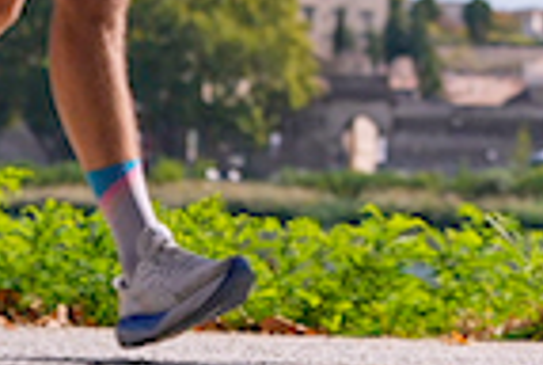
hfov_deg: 10.4
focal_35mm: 196
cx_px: 589
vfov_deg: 6.8
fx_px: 2962
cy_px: -333
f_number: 2
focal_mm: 35
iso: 100
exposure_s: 1/5000
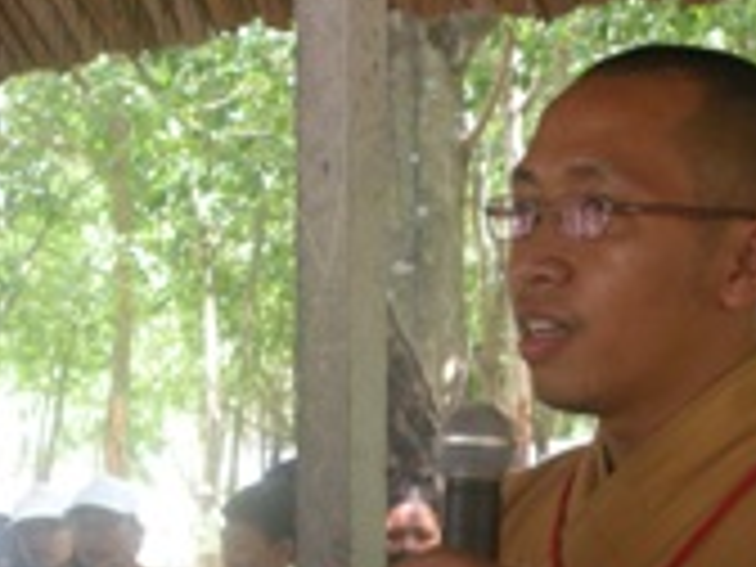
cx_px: 684
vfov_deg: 13.1
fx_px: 2446
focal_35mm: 112
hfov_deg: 17.3
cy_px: 544
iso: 185
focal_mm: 7.4
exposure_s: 1/59.8
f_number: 3.2
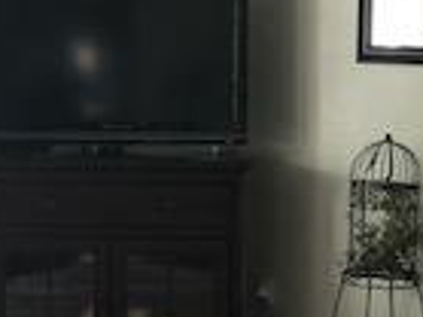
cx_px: 79
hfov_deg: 15.2
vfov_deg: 11.5
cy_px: 146
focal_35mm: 129
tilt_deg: -5.5
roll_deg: -0.7
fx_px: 1575
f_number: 1.8
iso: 50
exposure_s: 1/15
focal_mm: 3.99
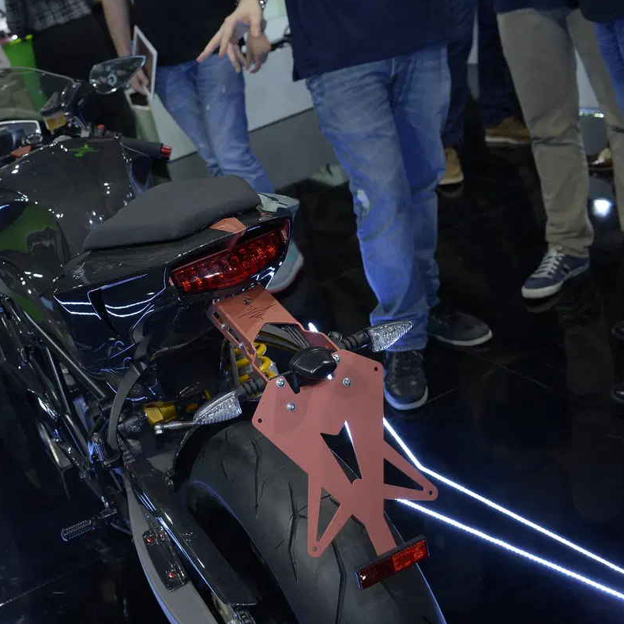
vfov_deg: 34.7
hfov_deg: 34.1
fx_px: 999
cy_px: 311
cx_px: 173
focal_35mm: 49
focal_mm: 38
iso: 1000
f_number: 6.3
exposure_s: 1/100
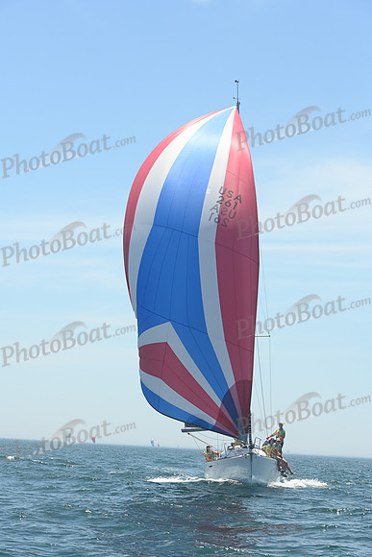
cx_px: 186
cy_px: 278
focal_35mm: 98
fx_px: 1518
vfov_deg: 20.8
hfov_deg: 14.0
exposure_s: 1/1000
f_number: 8
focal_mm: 98
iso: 320
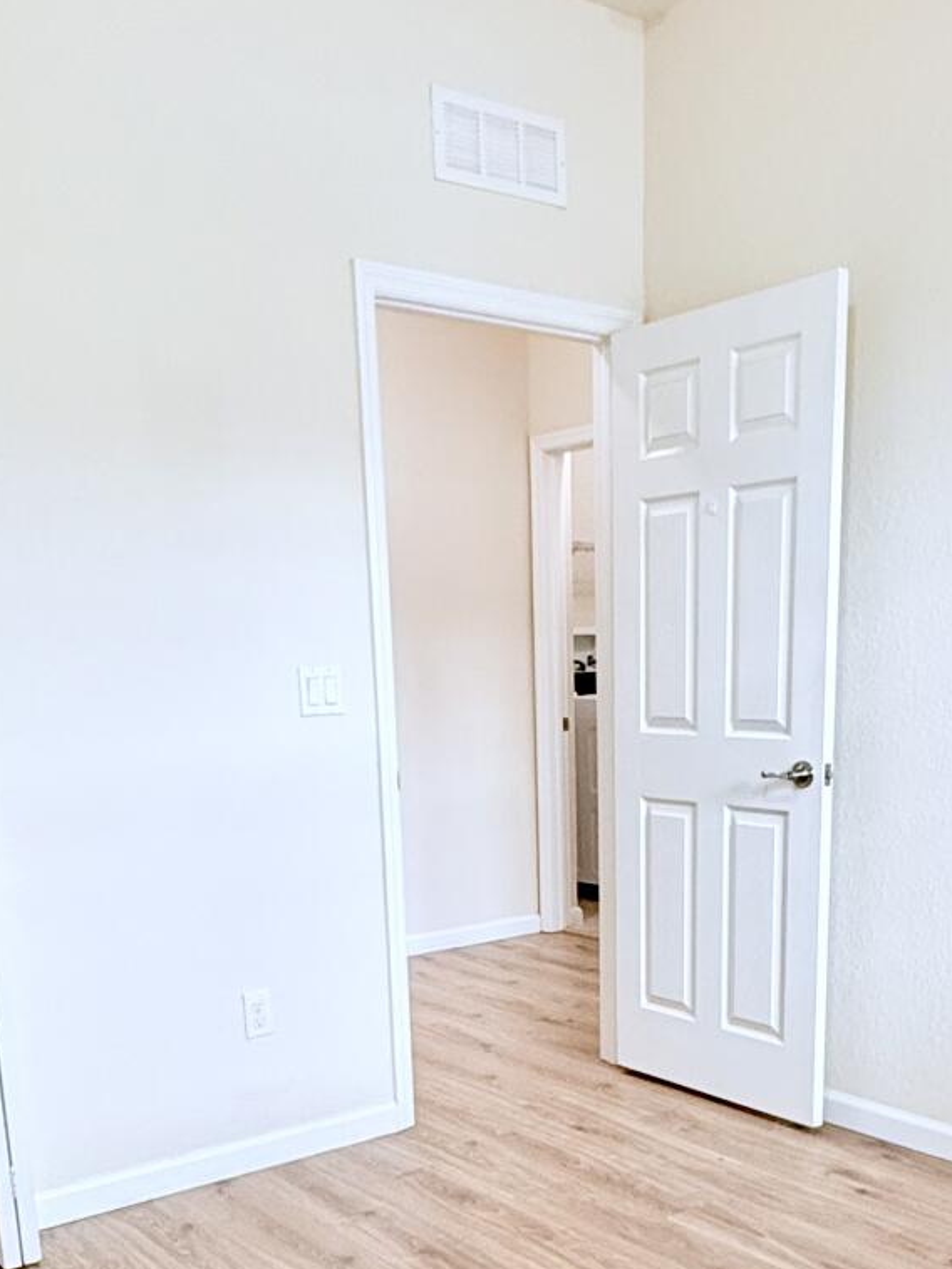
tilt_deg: -14.5
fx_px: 1356
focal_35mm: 37
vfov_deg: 47.6
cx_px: 550
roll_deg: +0.9
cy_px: 999
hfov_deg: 38.6
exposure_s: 1/120
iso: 320
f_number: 2.2
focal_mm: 2.22
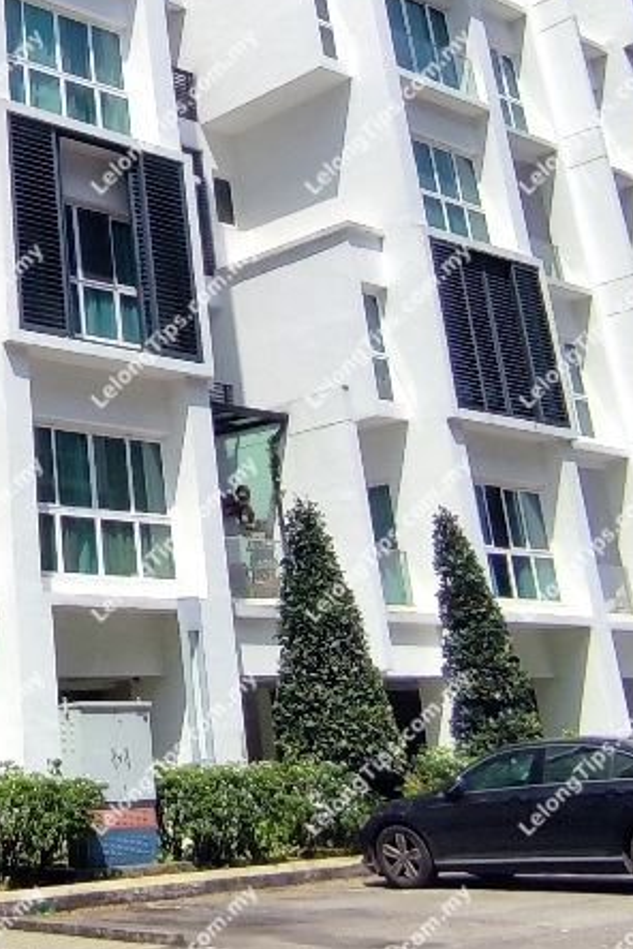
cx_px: -120
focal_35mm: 46
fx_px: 1213
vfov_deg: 40.2
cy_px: 133
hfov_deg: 26.2
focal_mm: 1.65
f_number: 2.2
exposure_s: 1/1997
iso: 50
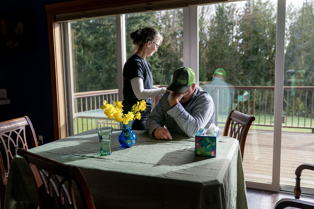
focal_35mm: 30
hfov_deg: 61.9
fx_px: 262
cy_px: 104
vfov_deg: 43.6
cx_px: 157
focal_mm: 30
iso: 1250
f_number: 2.8
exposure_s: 1/3200
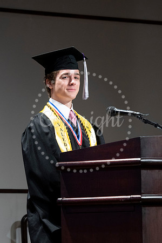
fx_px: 1419
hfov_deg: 6.5
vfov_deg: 9.8
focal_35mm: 210
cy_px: 142
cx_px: 81
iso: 1000
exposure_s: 1/80
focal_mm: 120
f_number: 4
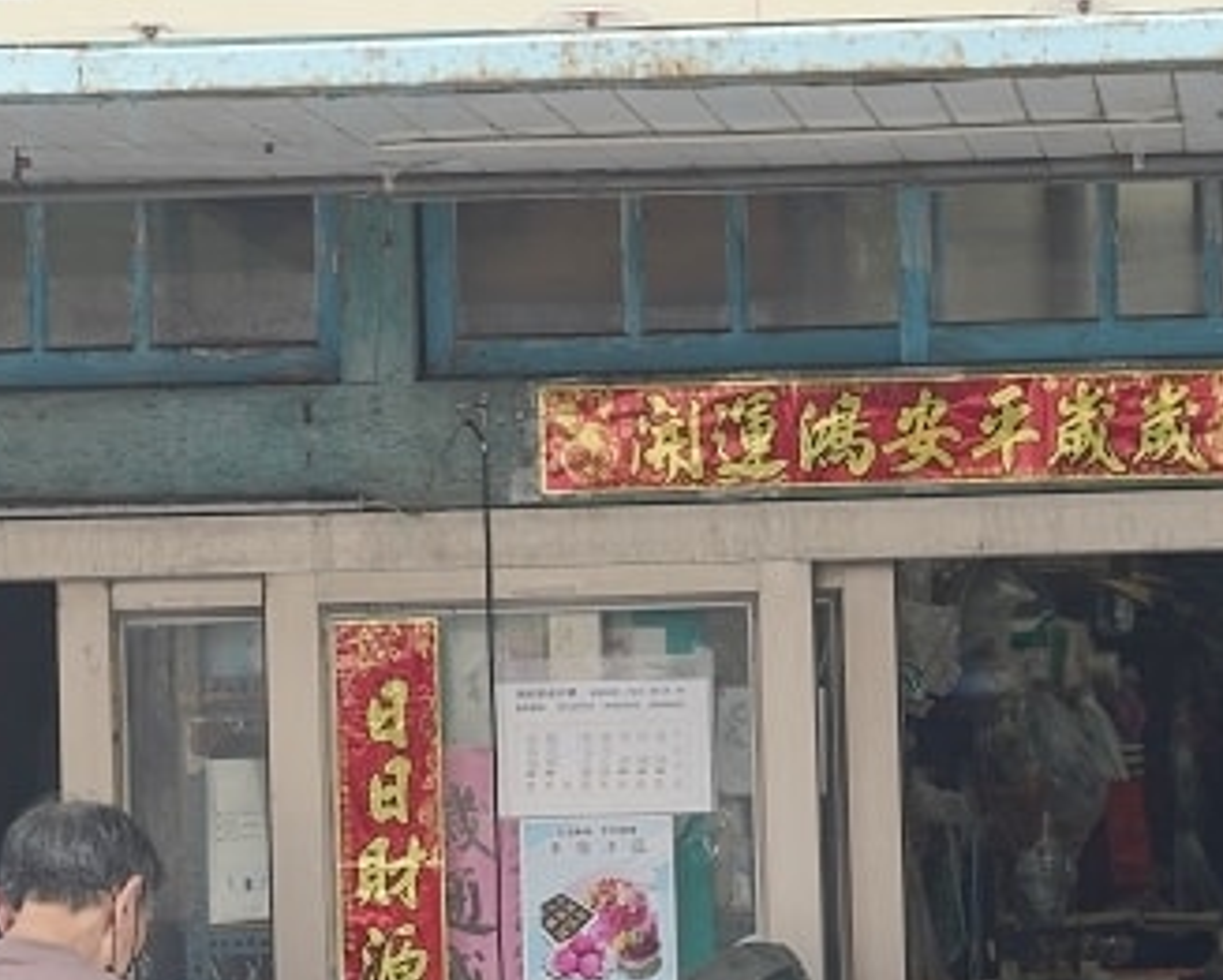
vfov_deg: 8.3
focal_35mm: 186
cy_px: 692
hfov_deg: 10.4
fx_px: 6736
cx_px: 875
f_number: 4
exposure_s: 1/60
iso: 160
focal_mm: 54
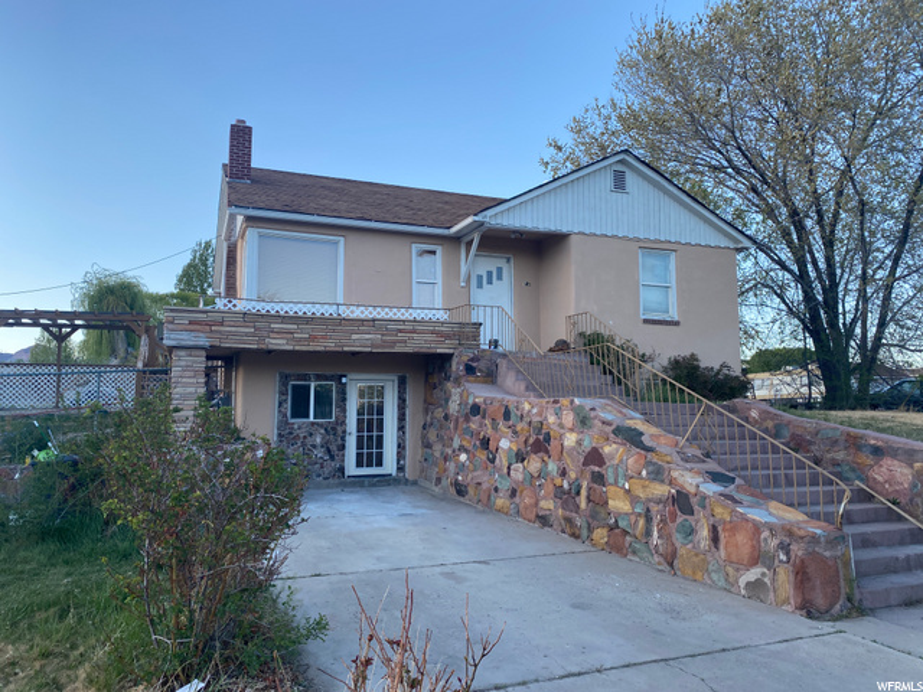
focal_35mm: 26
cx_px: 462
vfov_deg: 53.1
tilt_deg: +6.1
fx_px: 693
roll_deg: +0.7
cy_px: 346
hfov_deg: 67.3
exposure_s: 1/318
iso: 32
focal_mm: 4.25
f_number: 1.8
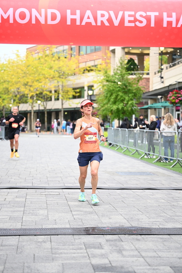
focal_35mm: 70
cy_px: 136
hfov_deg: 19.5
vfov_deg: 28.8
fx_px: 530
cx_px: 91
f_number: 2.8
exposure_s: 1/1600
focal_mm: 70
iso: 1250
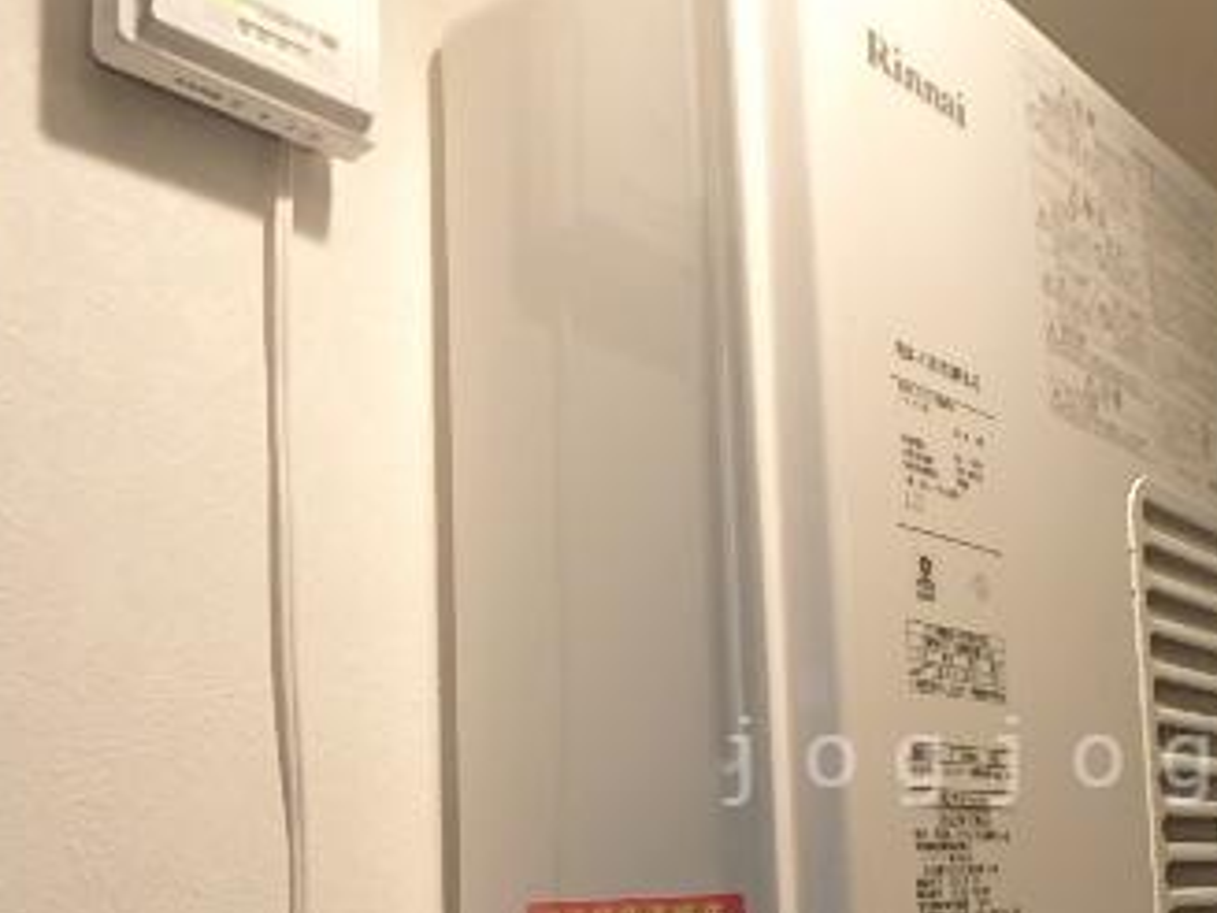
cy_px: 761
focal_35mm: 41
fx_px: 1441
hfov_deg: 43.6
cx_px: 976
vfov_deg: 33.8
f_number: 3.5
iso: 250
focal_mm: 3.7
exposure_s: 1/30
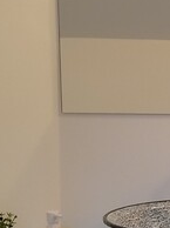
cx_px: 346
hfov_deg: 10.6
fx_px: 833
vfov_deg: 15.5
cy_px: 134
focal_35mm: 127
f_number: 1.89
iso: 170
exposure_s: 1/50
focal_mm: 5.89
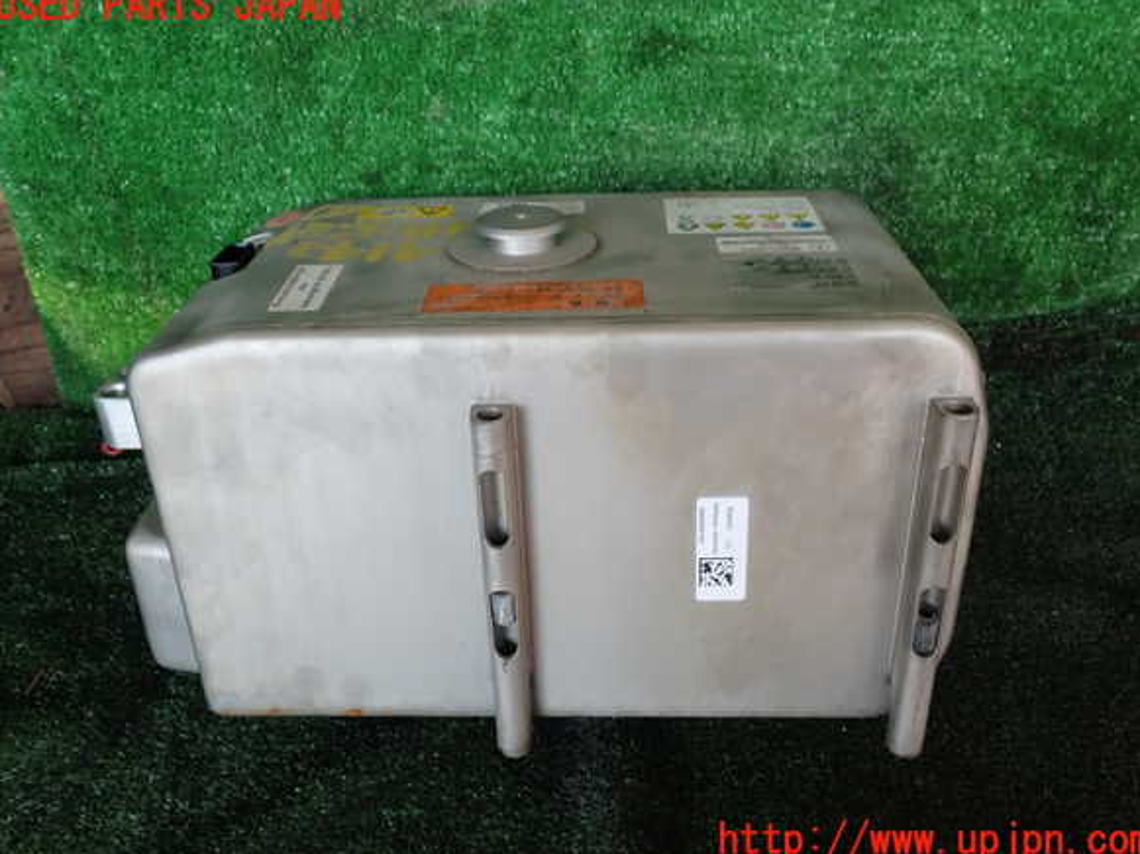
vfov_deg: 45.4
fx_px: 1020
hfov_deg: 58.4
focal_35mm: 31
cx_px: 573
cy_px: 424
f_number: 3.2
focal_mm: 5.4
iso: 100
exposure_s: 1/60
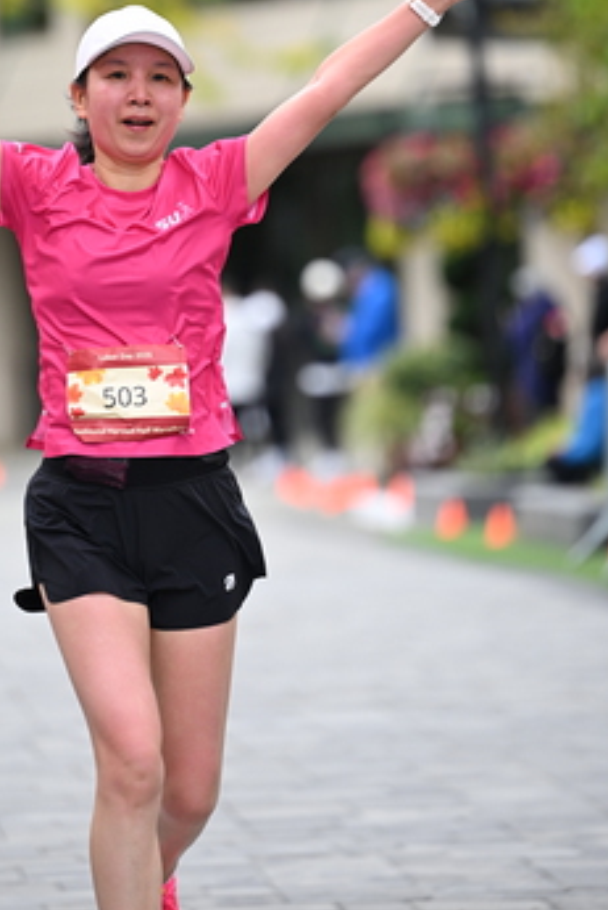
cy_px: 268
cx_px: 162
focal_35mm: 278
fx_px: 7035
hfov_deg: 4.9
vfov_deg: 7.4
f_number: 2.8
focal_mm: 175
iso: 640
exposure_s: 1/2000
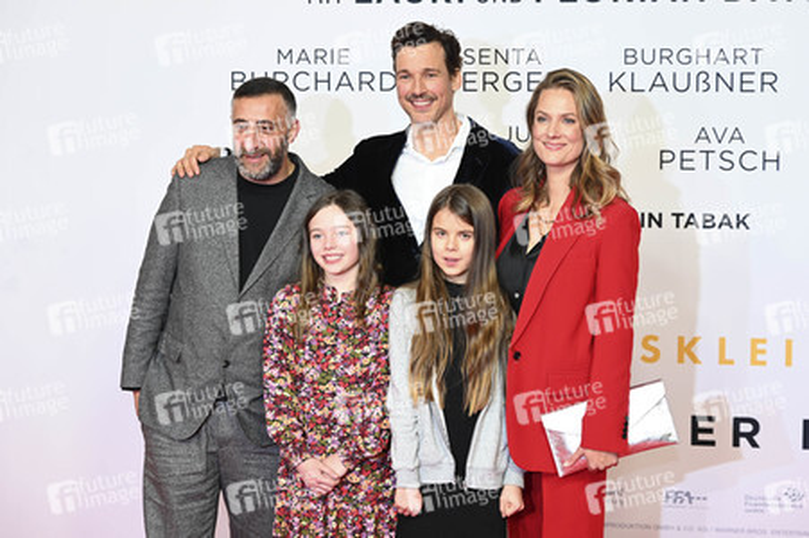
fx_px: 1684
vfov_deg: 18.2
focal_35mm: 75
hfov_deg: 27.0
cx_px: 404
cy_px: 269
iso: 640
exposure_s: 1/125
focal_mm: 75
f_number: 5
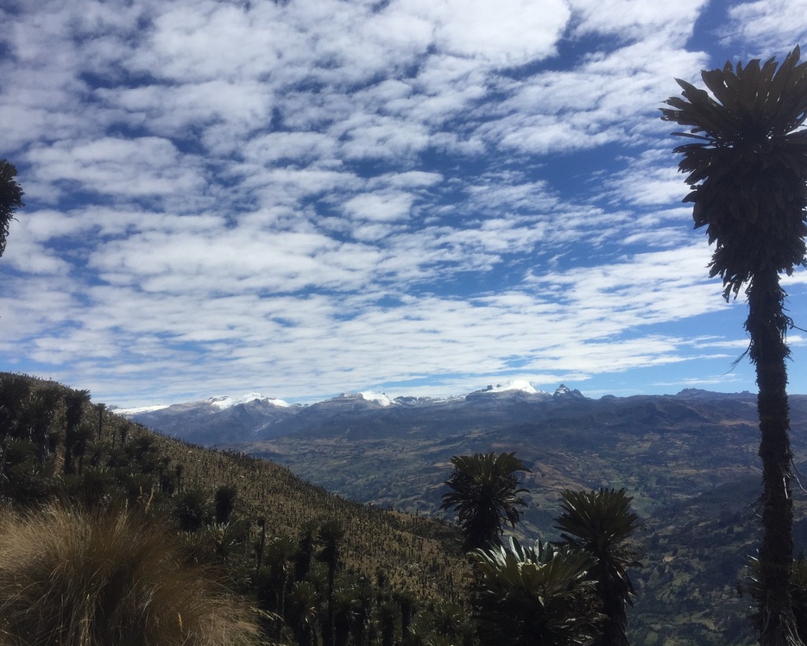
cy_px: 315
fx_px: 740
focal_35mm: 31
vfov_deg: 47.1
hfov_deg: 57.2
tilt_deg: +9.5
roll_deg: +2.3
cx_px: 391
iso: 32
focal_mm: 4.15
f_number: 2.2
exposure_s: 1/4950
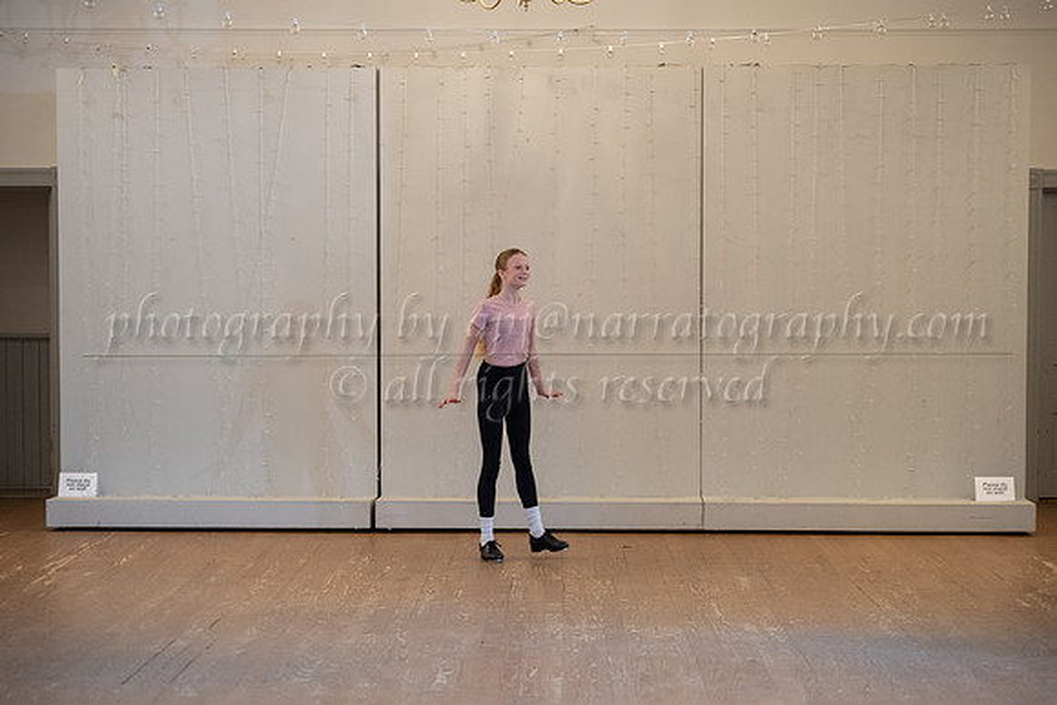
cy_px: 388
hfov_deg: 23.0
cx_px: 520
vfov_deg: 15.5
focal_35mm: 88
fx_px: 2598
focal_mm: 75
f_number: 2.8
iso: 1600
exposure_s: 1/200
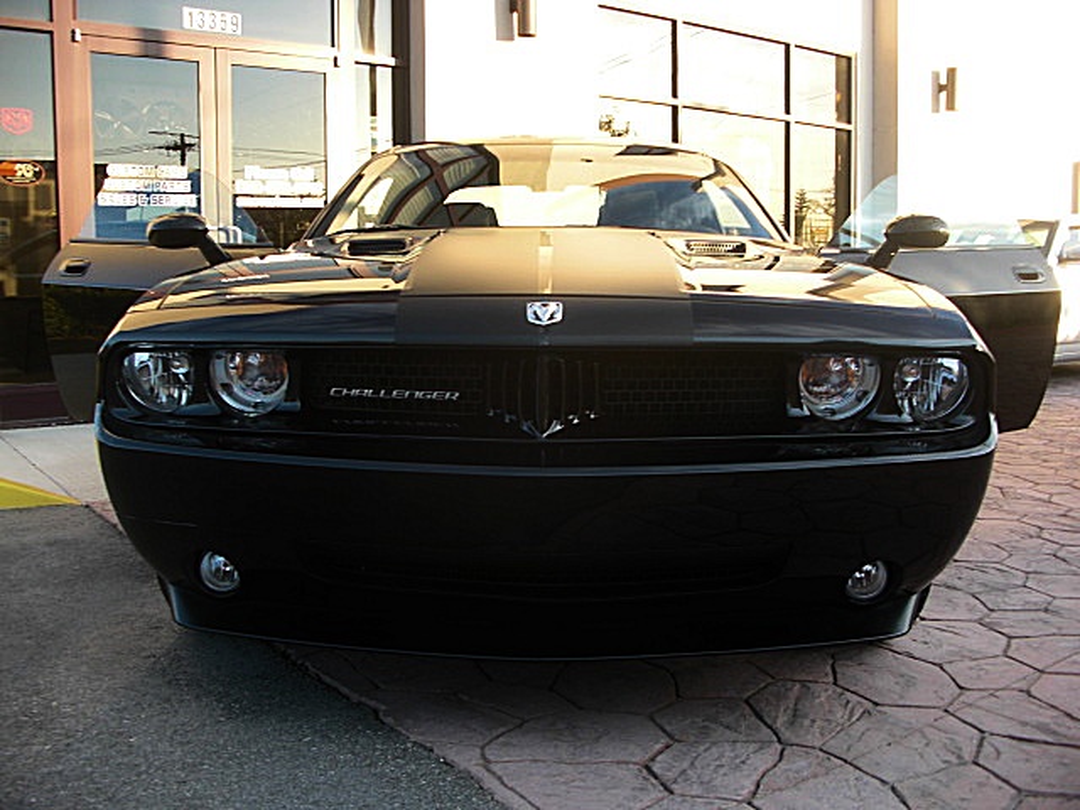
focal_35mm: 36
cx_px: 540
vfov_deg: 39.7
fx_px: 1123
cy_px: 405
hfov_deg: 51.4
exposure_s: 1/100
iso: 50
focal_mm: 6.3
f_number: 2.8
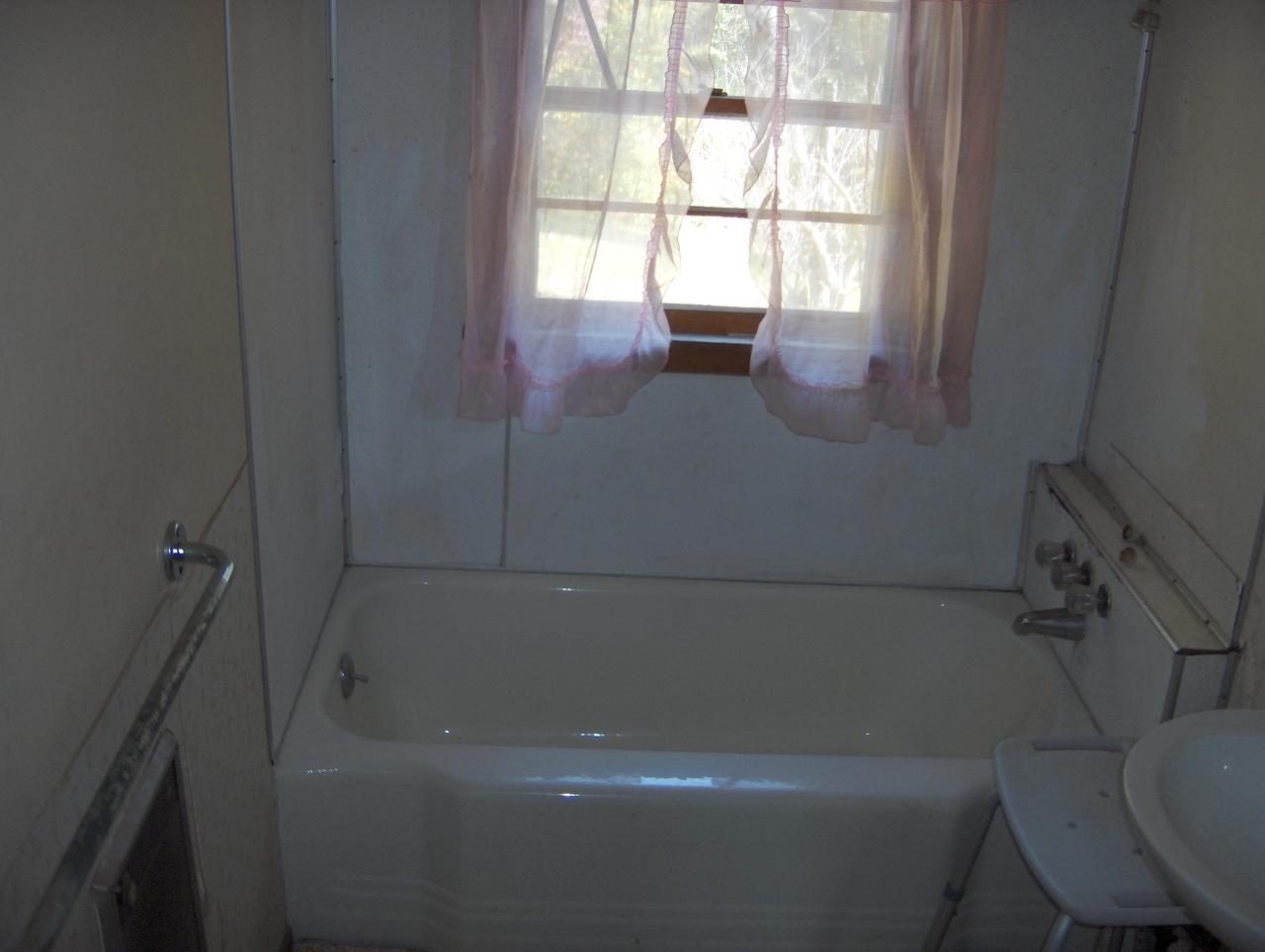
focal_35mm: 39
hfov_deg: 47.8
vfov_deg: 36.9
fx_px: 1427
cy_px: 476
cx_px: 632
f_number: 2.8
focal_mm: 8
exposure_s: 1/60
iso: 100
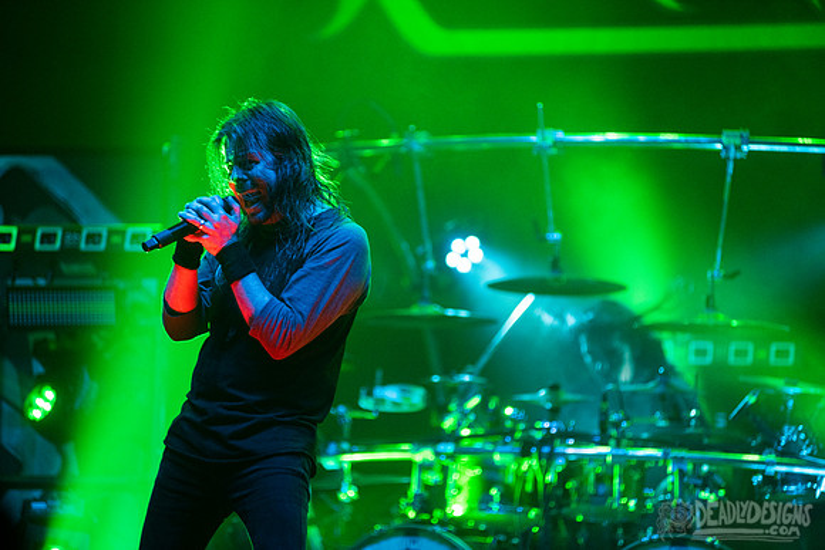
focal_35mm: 200
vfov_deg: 6.9
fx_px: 4584
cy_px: 275
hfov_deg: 10.3
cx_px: 412
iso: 2500
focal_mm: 200
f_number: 3.2
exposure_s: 1/400
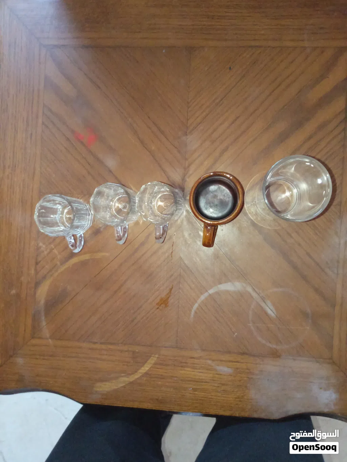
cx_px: 174
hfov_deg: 51.4
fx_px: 361
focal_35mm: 27
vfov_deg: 65.3
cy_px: 231
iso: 1675
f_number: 1.8
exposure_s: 1/20
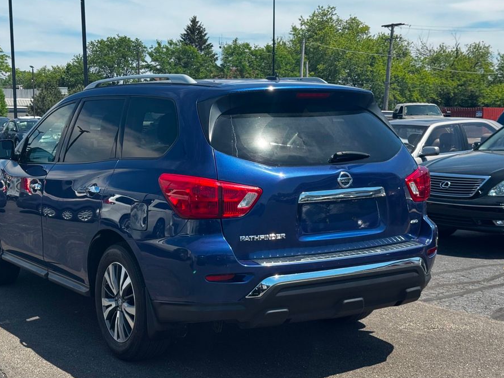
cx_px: 227
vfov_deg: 26.5
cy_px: 205
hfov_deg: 34.9
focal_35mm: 55
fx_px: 801
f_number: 1.78
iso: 64
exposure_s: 1/2179
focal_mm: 6.76
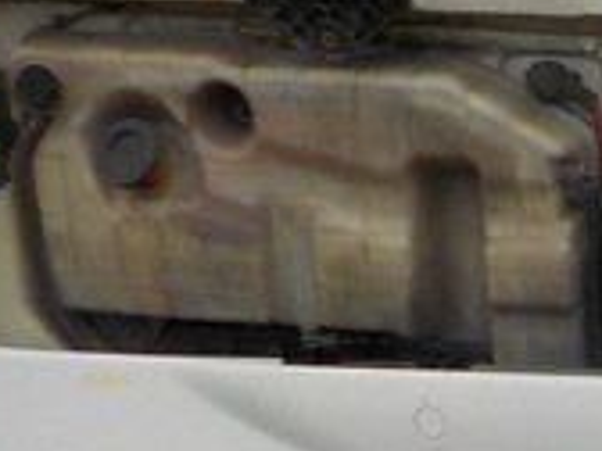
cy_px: 608
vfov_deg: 12.5
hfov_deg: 15.5
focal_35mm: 114
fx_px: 1983
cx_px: 985
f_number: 3.3
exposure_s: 1/800
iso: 125
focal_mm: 4.1
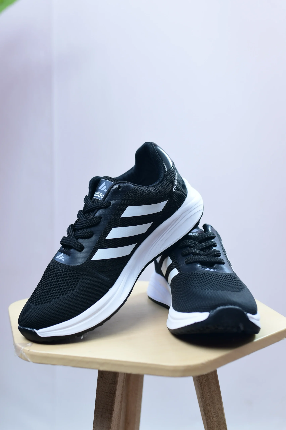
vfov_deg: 38.2
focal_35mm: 52
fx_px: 620
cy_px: 215
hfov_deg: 26.0
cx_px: 143
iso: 250
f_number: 3.2
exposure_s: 1/125
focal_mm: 35
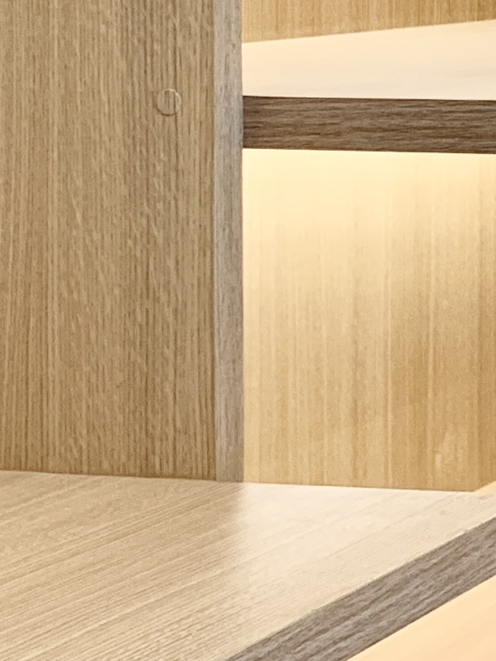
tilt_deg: -2.8
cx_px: 973
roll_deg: +0.6
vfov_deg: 13.6
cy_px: -20
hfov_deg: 9.7
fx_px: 2731
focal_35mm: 143
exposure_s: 1/120
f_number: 1.8
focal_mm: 4.25
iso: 40
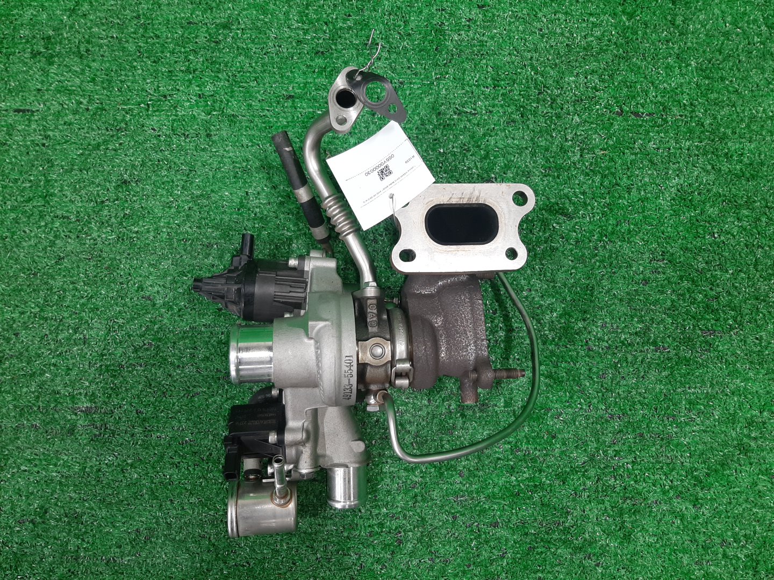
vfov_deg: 53.1
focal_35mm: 26
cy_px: 290
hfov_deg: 67.3
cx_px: 387
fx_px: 581
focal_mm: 3.93
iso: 92
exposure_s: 1/50
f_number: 1.7
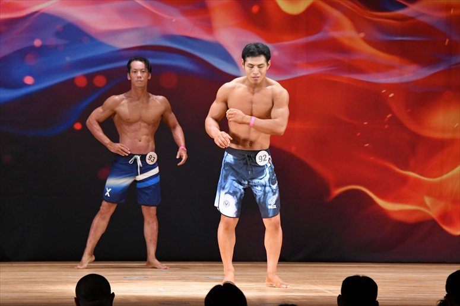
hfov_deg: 8.6
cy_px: 153
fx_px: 3065
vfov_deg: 5.7
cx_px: 230
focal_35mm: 240
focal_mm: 160
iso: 3200
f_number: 5.6
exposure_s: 1/400
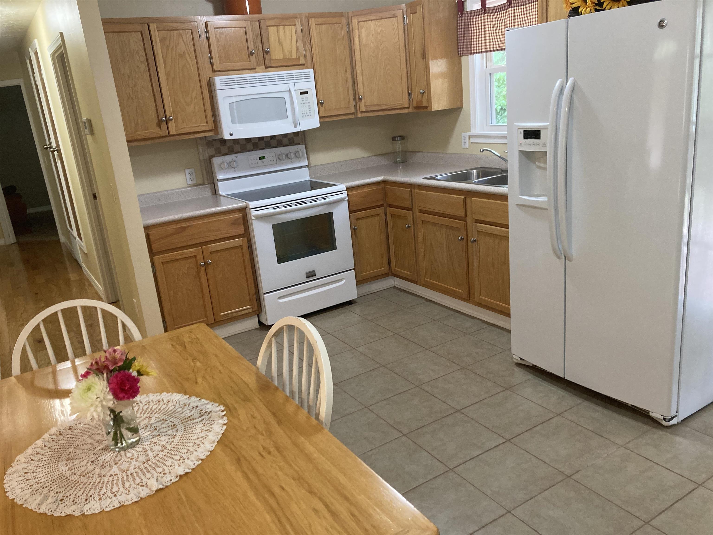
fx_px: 577
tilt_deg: -16.3
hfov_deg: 63.4
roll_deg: +6.5
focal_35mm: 28
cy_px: 268
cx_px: 356
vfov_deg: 49.7
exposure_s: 1/40
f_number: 1.8
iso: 250
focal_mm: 3.99
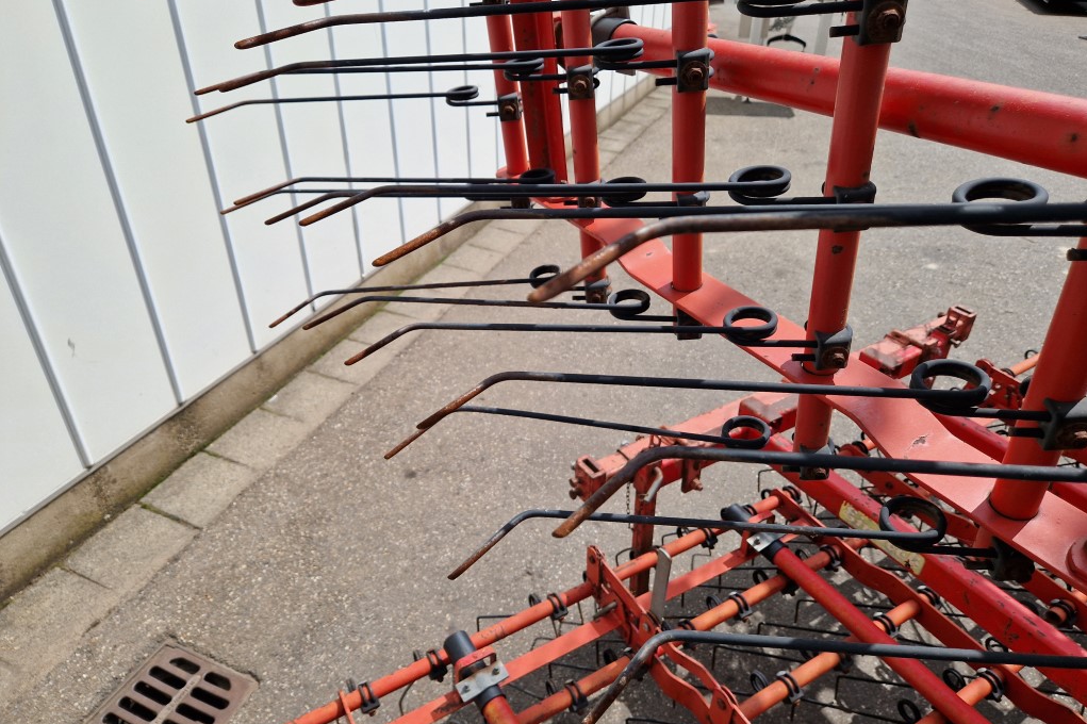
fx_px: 724
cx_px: 544
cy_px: 341
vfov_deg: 53.1
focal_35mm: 24
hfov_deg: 73.8
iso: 50
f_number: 1.8
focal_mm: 5.4
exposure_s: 1/2112
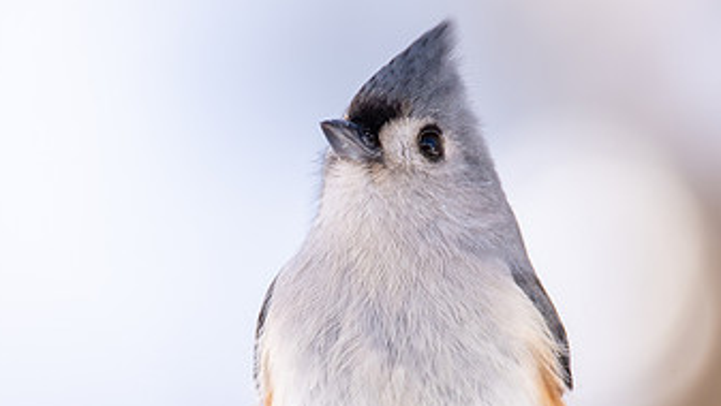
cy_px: 331
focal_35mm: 1473
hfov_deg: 1.5
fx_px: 28177
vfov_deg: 0.8
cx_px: 358
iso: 400
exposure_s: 1/200
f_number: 6.3
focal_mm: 600
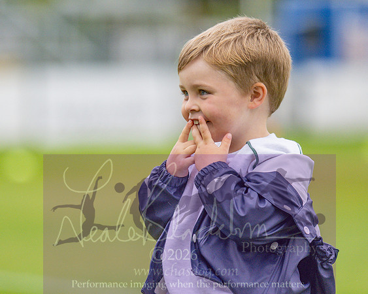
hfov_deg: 7.7
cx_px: 124
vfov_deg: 6.2
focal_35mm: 251
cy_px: 132
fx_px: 2733
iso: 1000
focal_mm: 135
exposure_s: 1/6400
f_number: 1.8
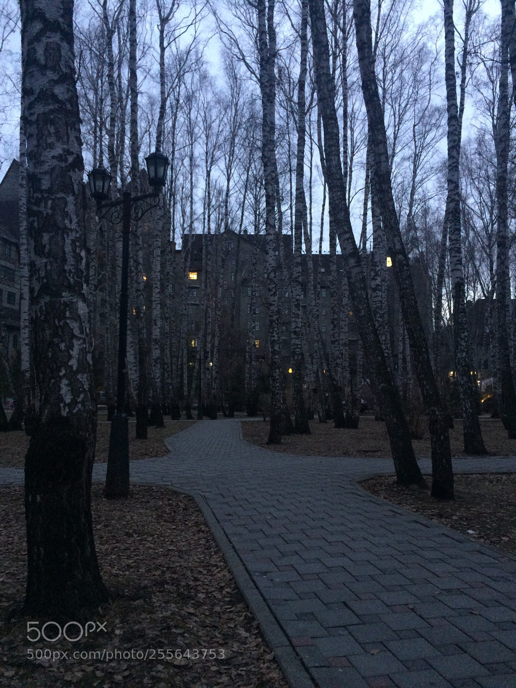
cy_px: 344
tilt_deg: +4.6
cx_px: 258
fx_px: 576
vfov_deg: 61.7
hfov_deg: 48.2
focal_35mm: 29
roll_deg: -0.2
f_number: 2.2
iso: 320
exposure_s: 1/17
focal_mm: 4.15
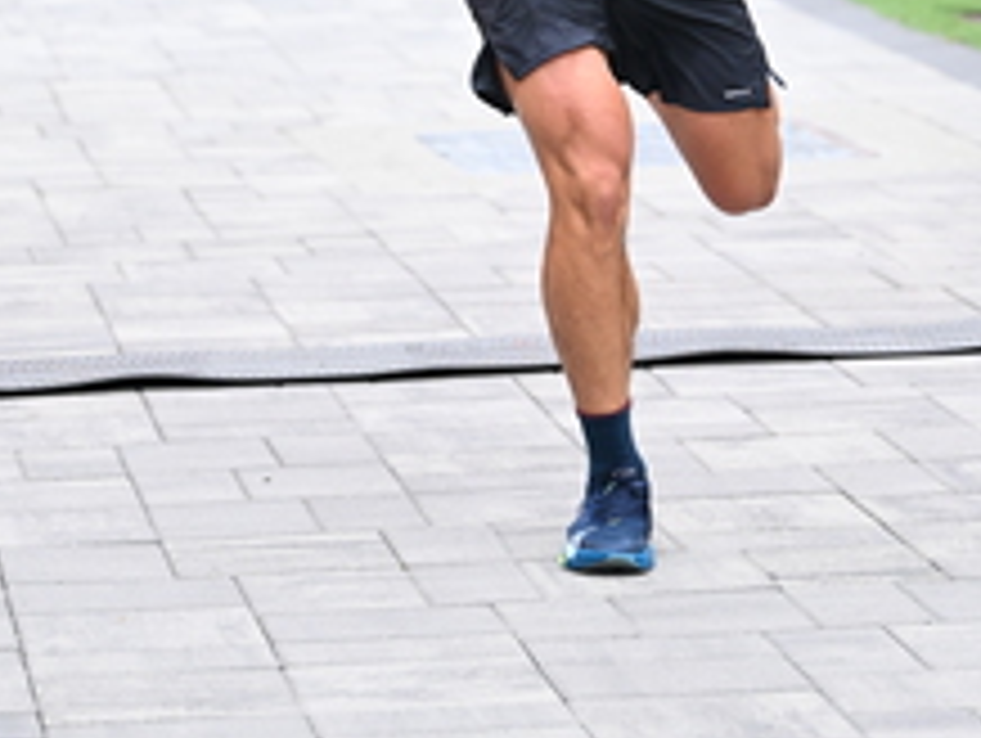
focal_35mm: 206
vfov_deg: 7.2
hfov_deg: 9.6
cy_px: -54
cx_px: 664
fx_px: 5844
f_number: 2.8
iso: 1600
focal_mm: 85
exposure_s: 1/800
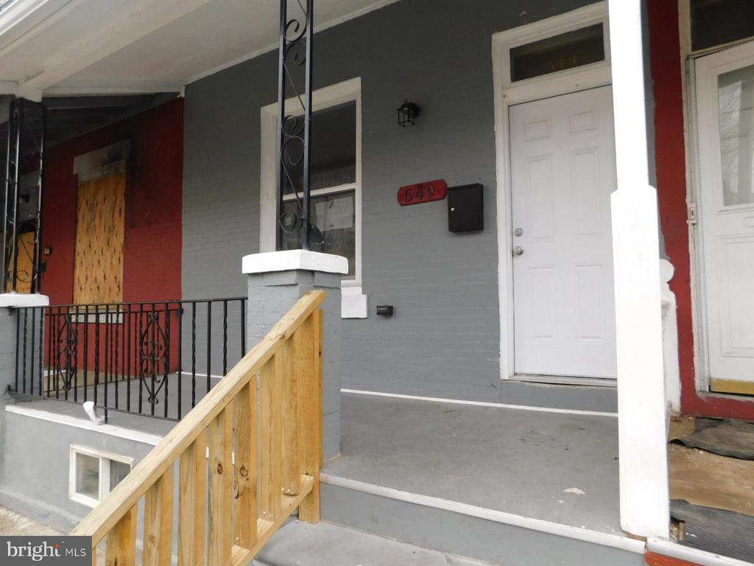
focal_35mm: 23
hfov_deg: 73.9
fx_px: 501
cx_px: 377
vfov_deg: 58.9
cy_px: 283
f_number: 3
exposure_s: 1/160
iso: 125
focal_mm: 4
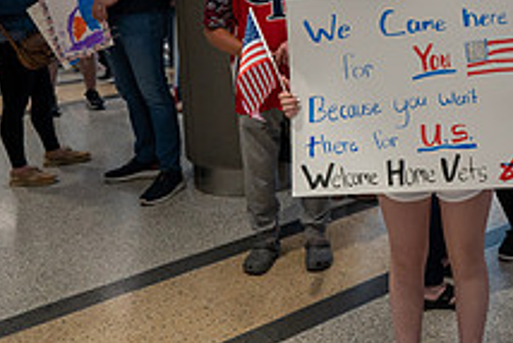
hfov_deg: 29.6
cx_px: 467
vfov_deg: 20.6
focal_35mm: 65
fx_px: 927
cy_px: 38
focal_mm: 24
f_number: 4
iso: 2200
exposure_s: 1/200
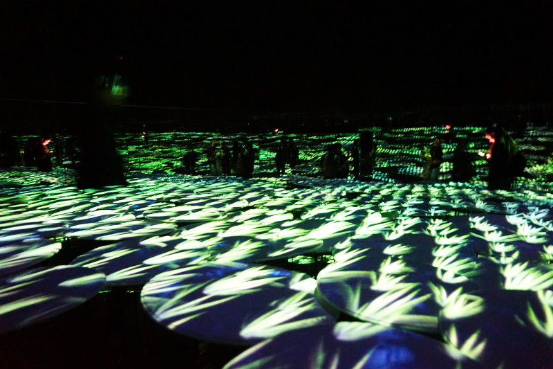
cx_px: 276
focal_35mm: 24
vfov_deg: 53.1
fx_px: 369
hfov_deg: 73.8
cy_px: 184
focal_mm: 16
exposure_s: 1/2.5
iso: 3200
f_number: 3.5
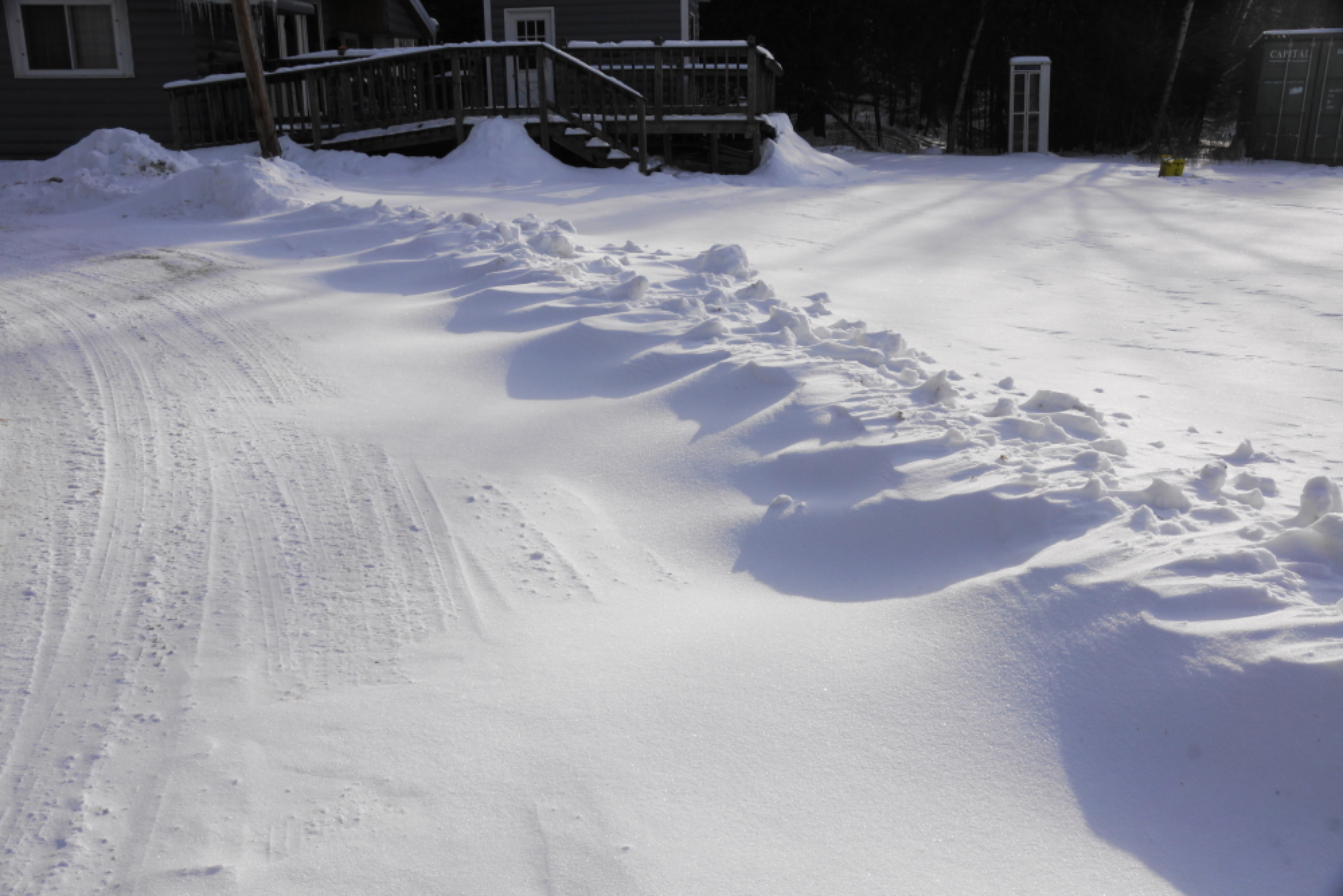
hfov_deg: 53.1
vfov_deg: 36.9
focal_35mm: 36
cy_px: 448
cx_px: 672
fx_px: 1343
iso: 100
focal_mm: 24
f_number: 13
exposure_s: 1/125
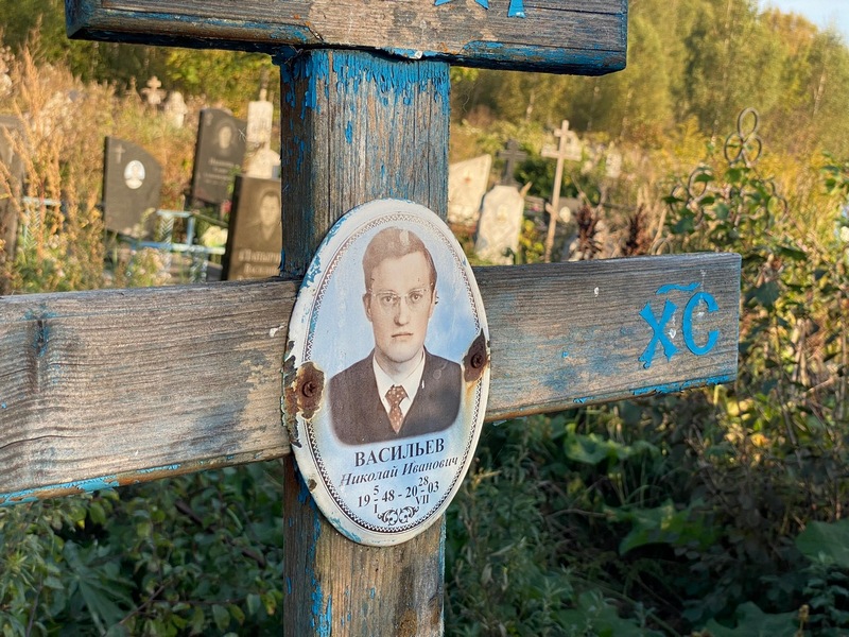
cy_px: 318
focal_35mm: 52
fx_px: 1275
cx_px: 424
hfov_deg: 36.8
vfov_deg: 28.0
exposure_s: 1/387
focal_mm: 6
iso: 20
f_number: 2
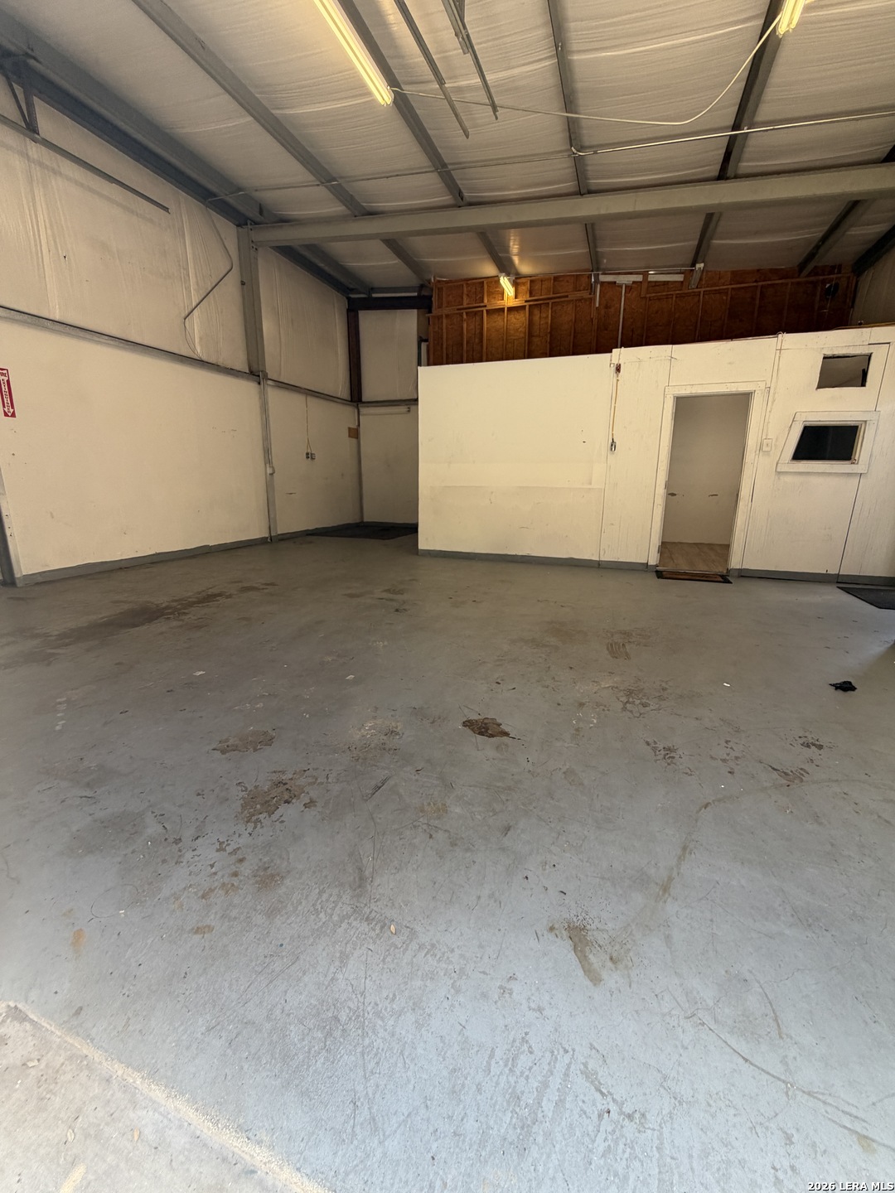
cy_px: 596
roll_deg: +1.1
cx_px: 448
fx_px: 483
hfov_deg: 85.7
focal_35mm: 14
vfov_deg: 102.1
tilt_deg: -14.9
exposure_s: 1/121
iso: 125
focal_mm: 2.22
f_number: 2.2
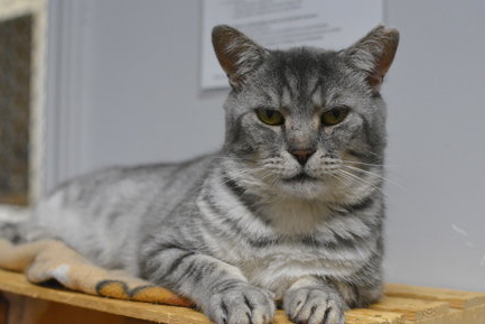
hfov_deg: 33.1
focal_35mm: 61
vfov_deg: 22.4
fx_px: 816
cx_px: 221
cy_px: 166
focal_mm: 35
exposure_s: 1/320
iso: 3200
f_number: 3.2
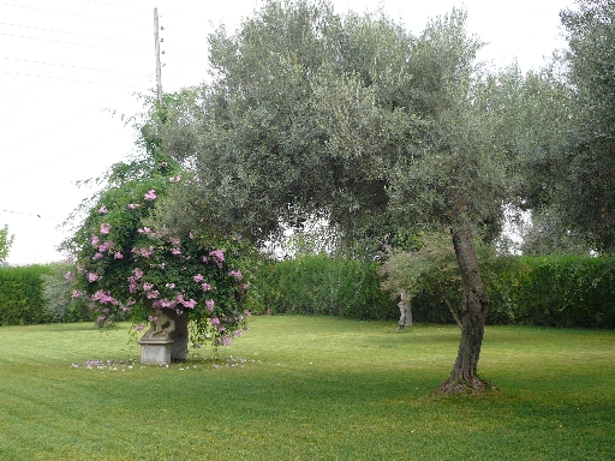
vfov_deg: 26.1
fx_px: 995
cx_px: 308
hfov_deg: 34.3
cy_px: 230
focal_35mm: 56
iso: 100
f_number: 3.5
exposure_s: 1/320
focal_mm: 7.5
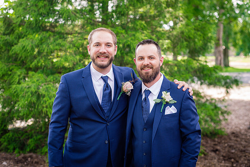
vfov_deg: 27.0
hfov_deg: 39.6
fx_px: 347
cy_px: 84
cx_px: 125
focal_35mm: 50
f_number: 3.2
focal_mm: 50
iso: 400
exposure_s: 1/320
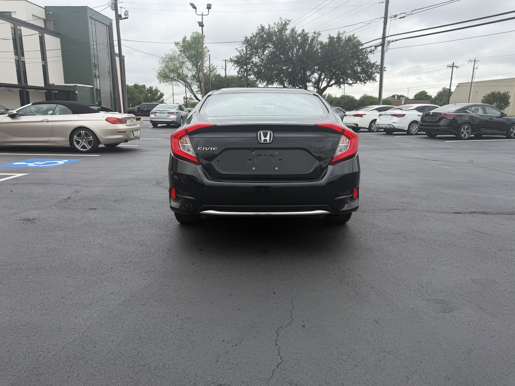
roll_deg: +2.1
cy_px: 193
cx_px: 258
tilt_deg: -15.1
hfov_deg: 71.6
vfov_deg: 56.8
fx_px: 357
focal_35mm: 24
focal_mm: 6.76
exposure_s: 1/2169
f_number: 1.78
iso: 80
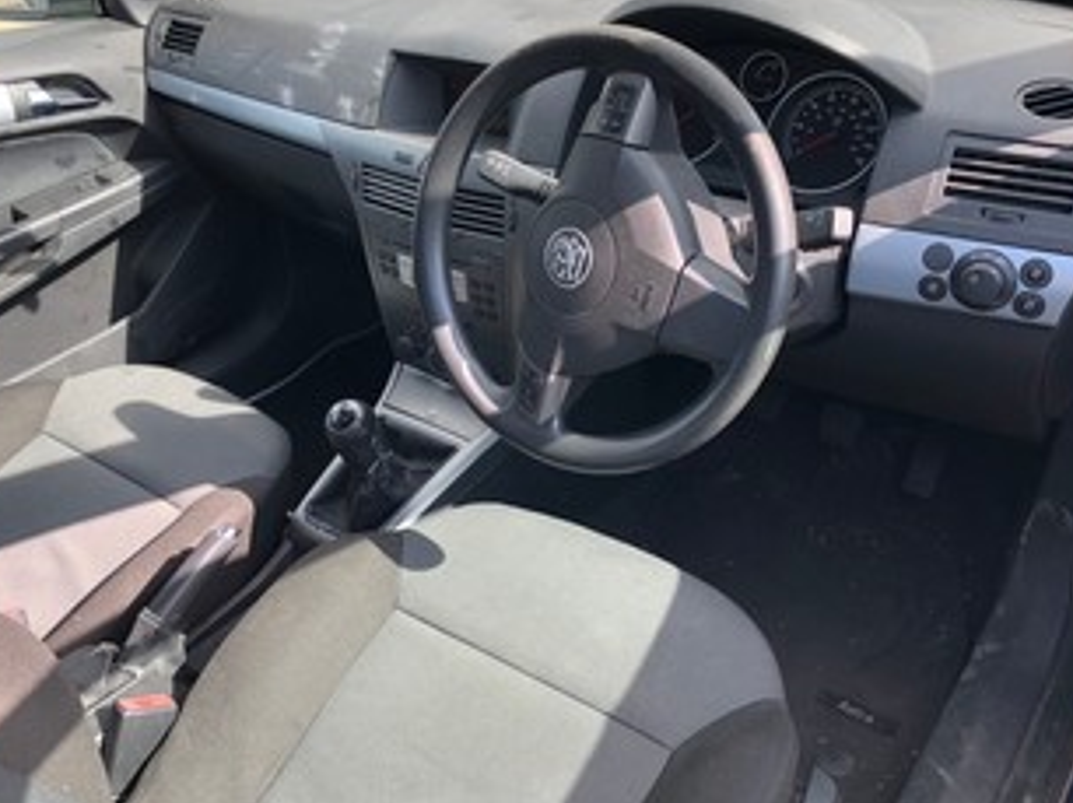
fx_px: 991
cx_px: 561
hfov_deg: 56.8
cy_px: 368
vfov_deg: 44.1
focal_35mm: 32
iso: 20
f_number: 1.8
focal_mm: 4
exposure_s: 1/164
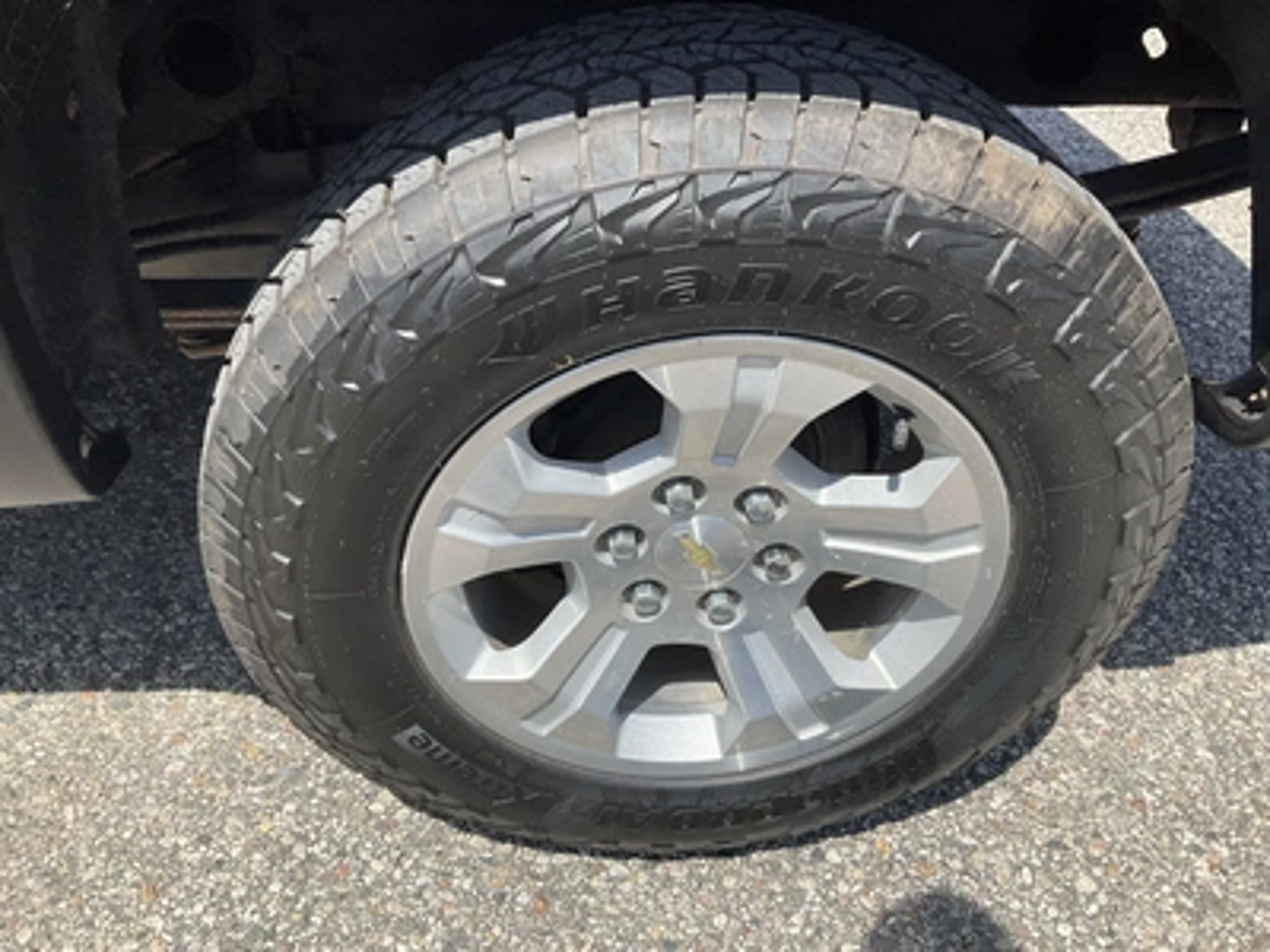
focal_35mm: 29
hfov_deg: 61.7
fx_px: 1064
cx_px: 635
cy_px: 476
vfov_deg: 48.2
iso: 25
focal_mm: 3
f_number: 1.8
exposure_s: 1/1144
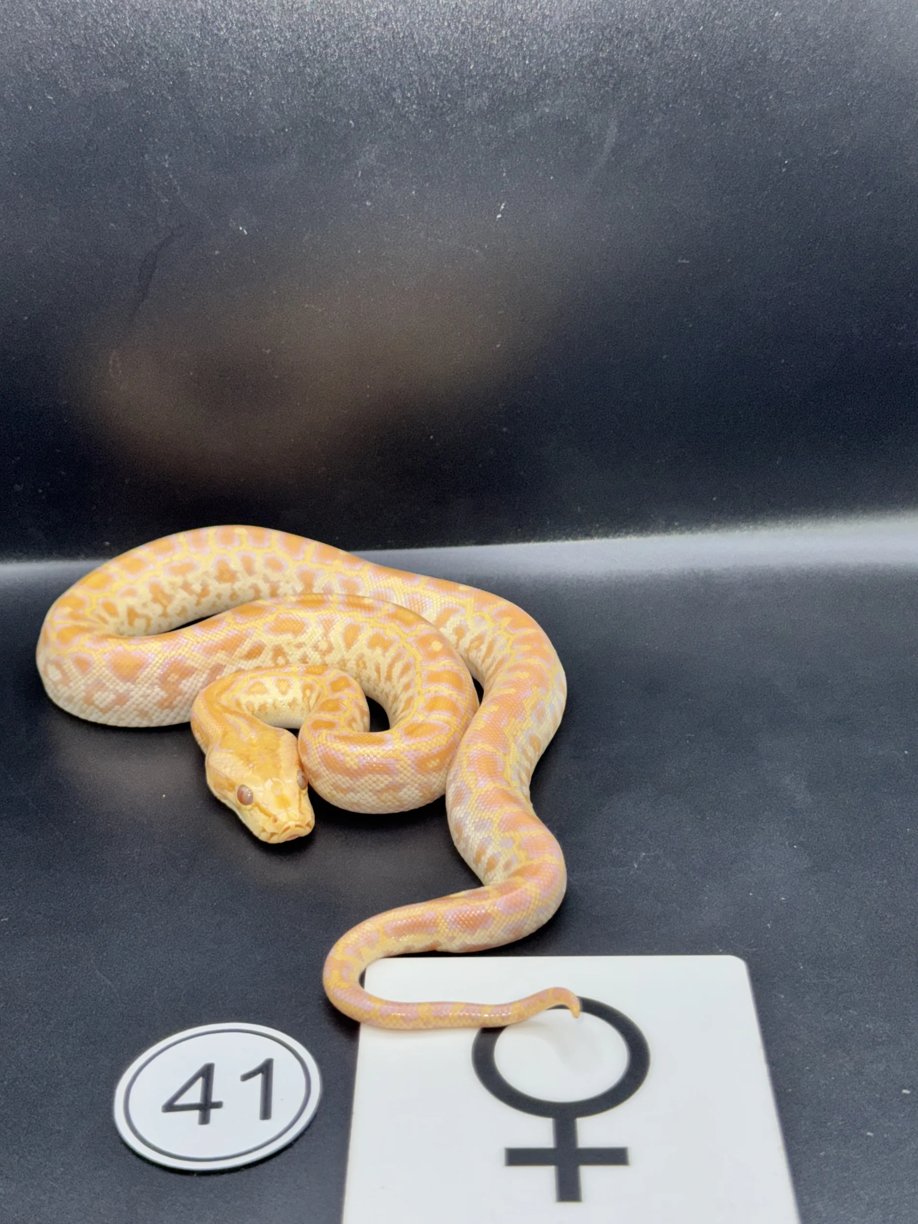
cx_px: 466
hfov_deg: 29.7
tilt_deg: -27.3
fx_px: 1733
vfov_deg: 38.9
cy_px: 600
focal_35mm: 49
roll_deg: +0.8
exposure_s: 1/206
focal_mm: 6.76
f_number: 1.78
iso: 50
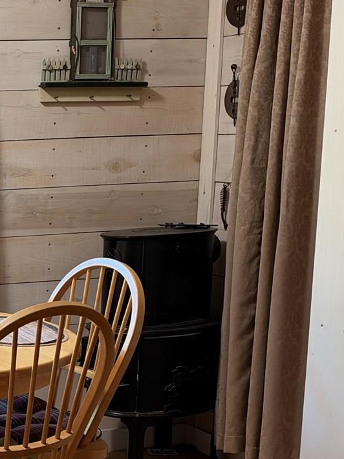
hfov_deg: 16.9
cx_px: -194
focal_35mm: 78
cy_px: 360
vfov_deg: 24.7
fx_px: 1033
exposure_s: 1/60
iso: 250
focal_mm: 6.93
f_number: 1.48
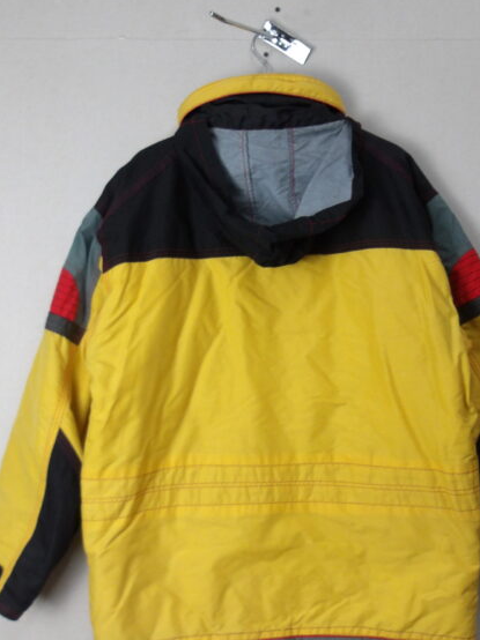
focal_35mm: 39
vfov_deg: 47.8
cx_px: 272
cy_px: 354
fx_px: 722
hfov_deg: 36.7
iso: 292
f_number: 3
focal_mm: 4.9
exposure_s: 1/60
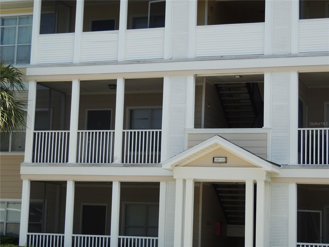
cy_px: 124
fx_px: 808
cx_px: 164
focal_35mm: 85
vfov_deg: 17.4
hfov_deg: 23.0
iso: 100
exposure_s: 1/500
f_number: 4
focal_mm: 15.1
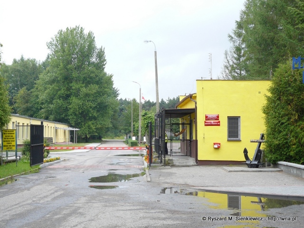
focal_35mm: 59
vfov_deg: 24.8
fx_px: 518
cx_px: 152
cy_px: 114
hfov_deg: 32.7
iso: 100
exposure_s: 1/100
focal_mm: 9.8
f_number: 3.2
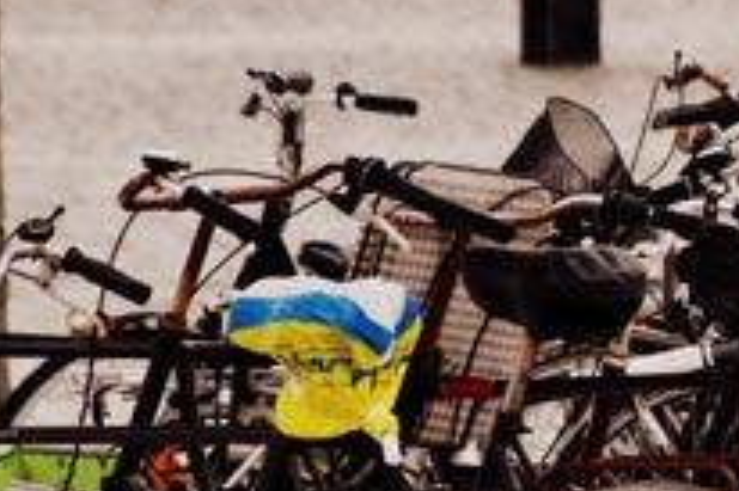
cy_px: 99
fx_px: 20901
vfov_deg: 1.3
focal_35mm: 1019
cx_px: 1008
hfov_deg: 2.0
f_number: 11
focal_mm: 200
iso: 400
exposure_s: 1/250
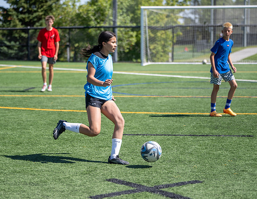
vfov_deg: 14.9
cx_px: 108
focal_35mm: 101
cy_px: 100
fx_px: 760
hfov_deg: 19.2
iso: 40
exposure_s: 1/800
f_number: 2.8
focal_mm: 91
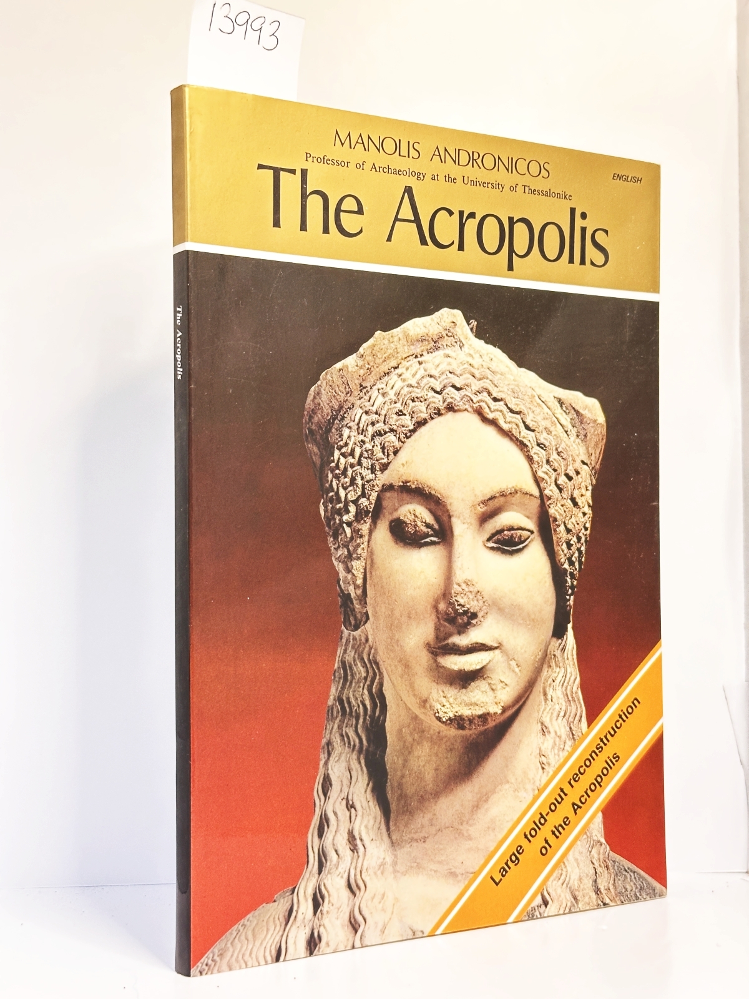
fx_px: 1385
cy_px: 500
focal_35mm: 48
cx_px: 374
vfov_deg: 39.7
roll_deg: -0.2
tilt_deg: +1.1
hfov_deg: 30.3
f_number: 1.78
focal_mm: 6.86
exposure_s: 1/60
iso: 160
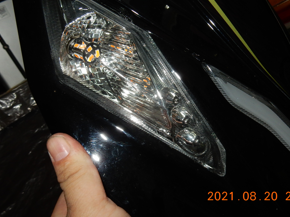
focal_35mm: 32
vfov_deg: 43.9
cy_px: 86
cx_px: 151
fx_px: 268
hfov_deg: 56.8
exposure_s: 1/30
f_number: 3.7
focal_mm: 4.5
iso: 200
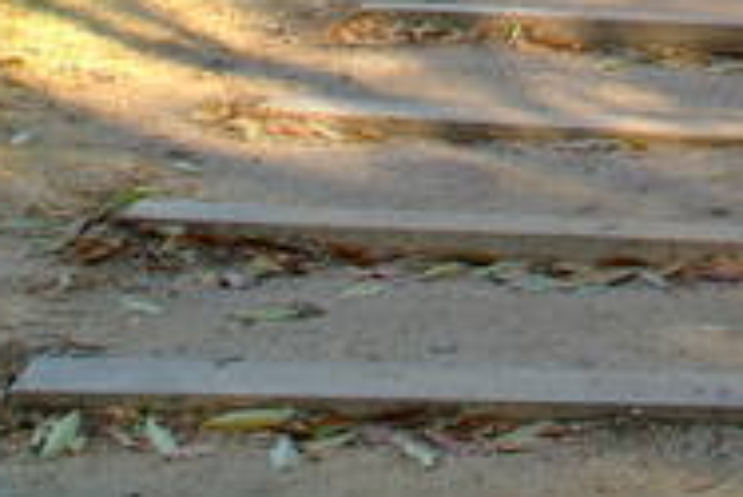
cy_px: -425
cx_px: 1146
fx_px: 2313
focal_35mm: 112
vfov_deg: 11.3
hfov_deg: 16.5
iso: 100
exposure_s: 1/90
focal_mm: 20
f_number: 4.8
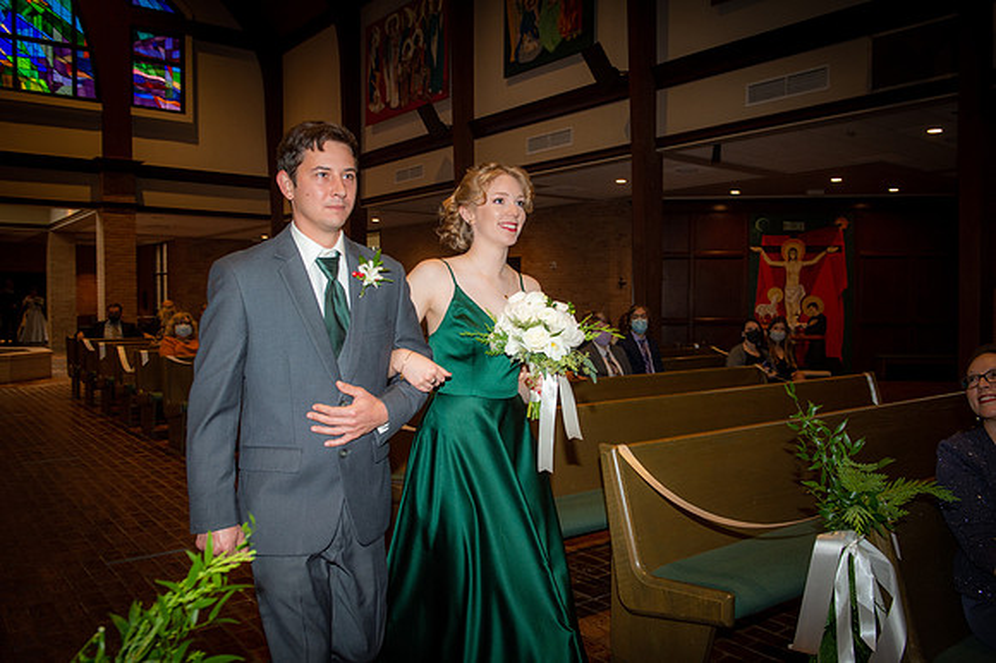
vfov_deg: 44.9
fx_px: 802
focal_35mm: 29
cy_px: 332
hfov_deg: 63.7
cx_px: 498
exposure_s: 1/160
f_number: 5.6
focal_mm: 29
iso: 1250
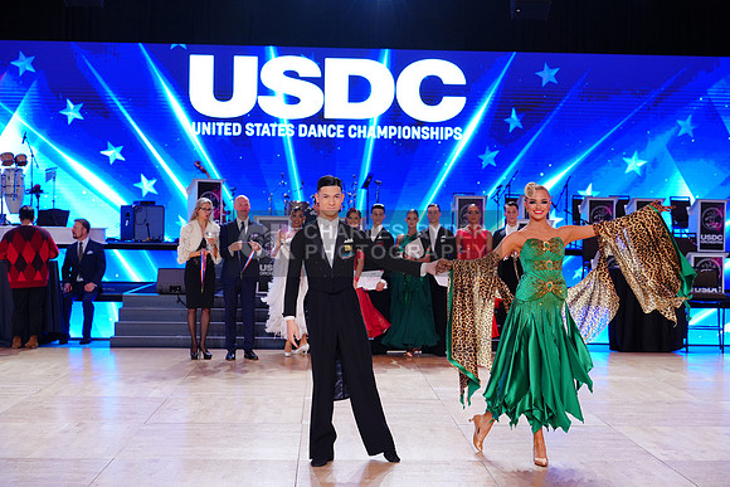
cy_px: 244
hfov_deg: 39.6
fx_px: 1014
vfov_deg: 27.0
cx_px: 365
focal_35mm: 50
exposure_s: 1/500
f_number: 4
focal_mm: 50
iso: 1000
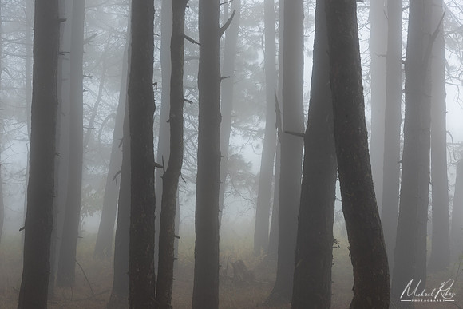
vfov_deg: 16.7
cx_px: 232
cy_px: 154
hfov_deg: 24.8
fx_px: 1055
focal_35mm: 82
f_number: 10
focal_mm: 82
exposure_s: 1/20
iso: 100
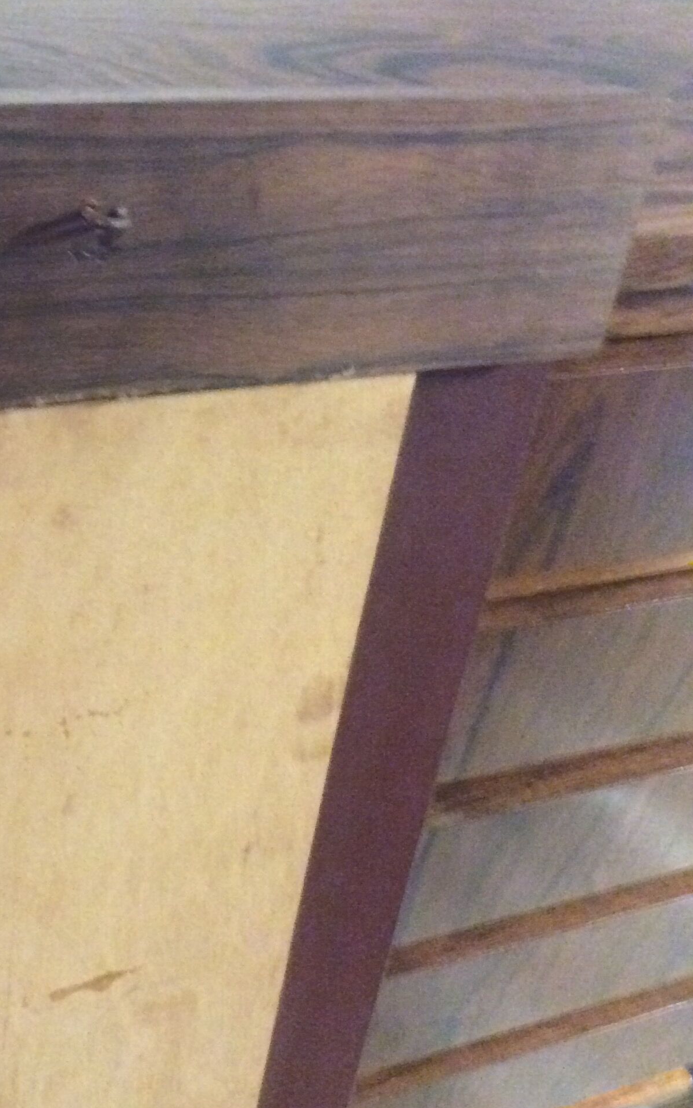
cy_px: 551
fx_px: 1390
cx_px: -57
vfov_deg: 43.5
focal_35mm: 46
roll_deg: -7.8
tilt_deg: -36.9
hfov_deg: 26.0
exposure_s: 1/17
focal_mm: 3.3
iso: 800
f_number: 2.4
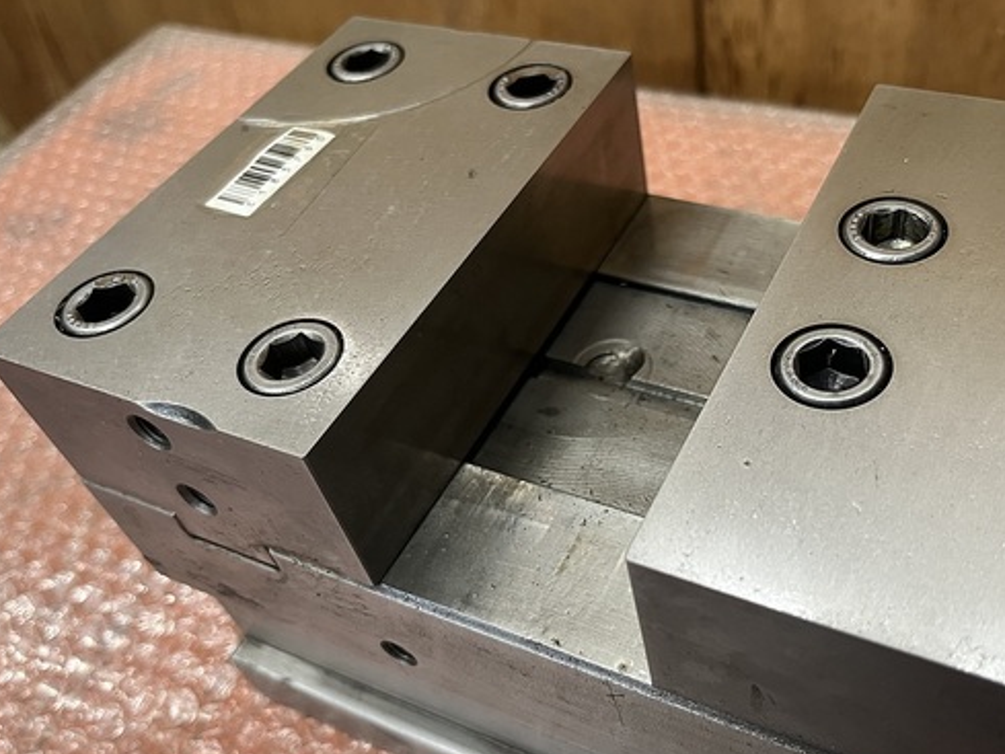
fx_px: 987
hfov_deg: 53.3
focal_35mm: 34
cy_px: 419
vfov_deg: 41.7
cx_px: 631
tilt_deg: -48.9
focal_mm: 5.1
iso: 125
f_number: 1.6
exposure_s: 1/50
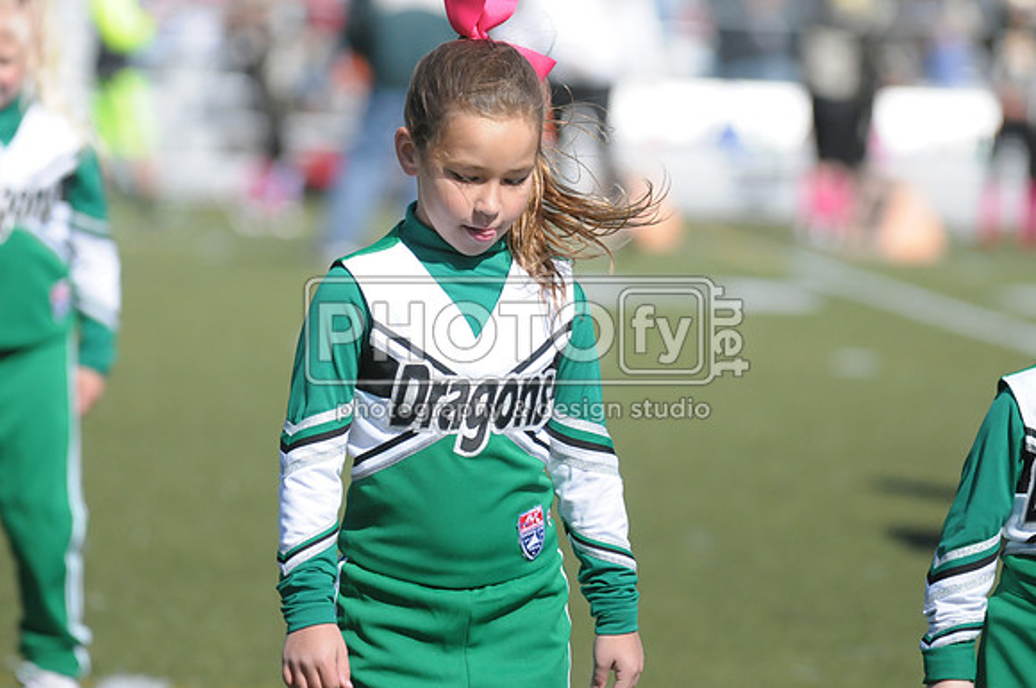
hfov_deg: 5.7
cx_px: 518
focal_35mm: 360
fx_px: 10345
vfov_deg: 3.8
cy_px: 344
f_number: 4
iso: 1000
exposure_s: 1/8000
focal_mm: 240
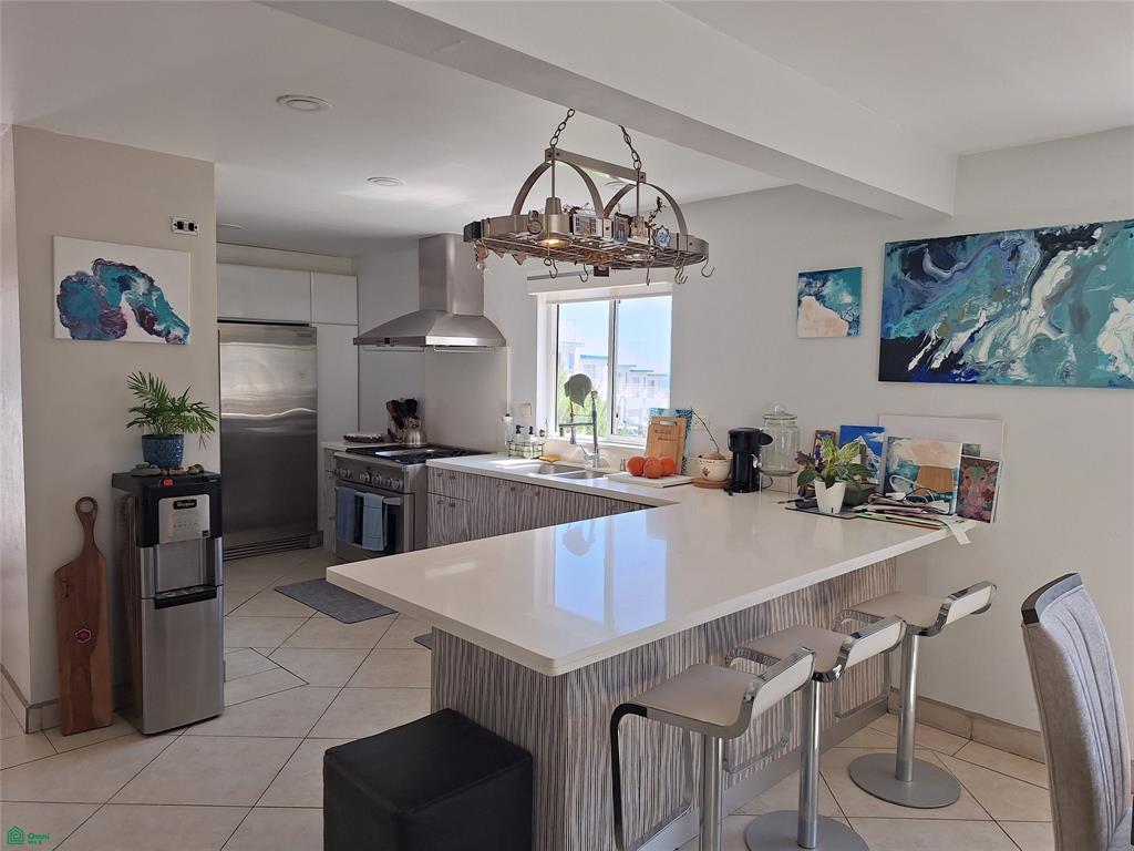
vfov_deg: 58.9
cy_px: 426
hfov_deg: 73.9
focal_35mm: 23
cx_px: 567
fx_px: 753
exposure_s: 1/365
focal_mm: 5.54
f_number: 1.8
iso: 40
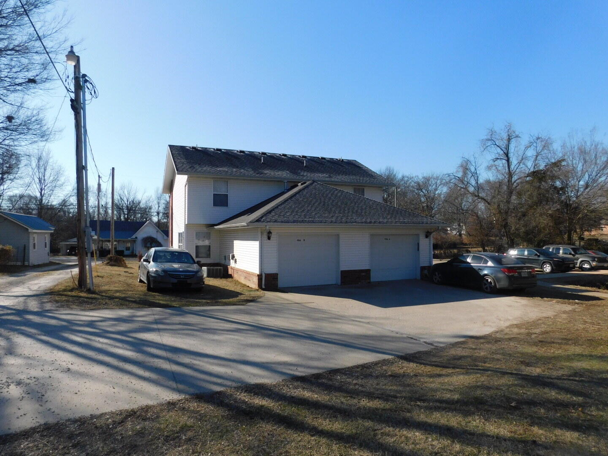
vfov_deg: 58.9
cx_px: 304
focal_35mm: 23
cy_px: 228
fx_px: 404
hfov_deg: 73.9
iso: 125
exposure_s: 1/500
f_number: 6
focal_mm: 4
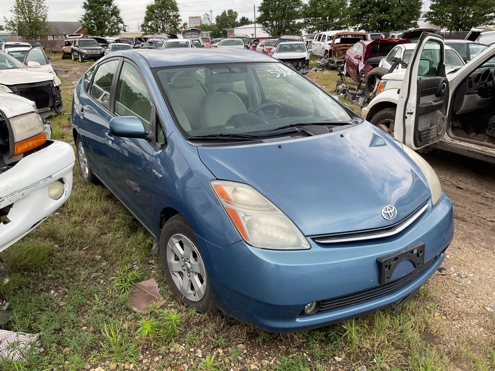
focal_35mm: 29
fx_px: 415
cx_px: 248
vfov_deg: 48.2
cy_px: 186
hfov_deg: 61.7
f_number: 1.8
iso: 16
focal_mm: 3
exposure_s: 1/272
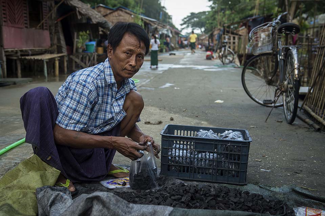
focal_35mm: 45
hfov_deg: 43.6
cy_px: 108
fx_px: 406
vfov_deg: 29.8
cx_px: 162
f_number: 5
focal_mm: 45
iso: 1600
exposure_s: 1/1000
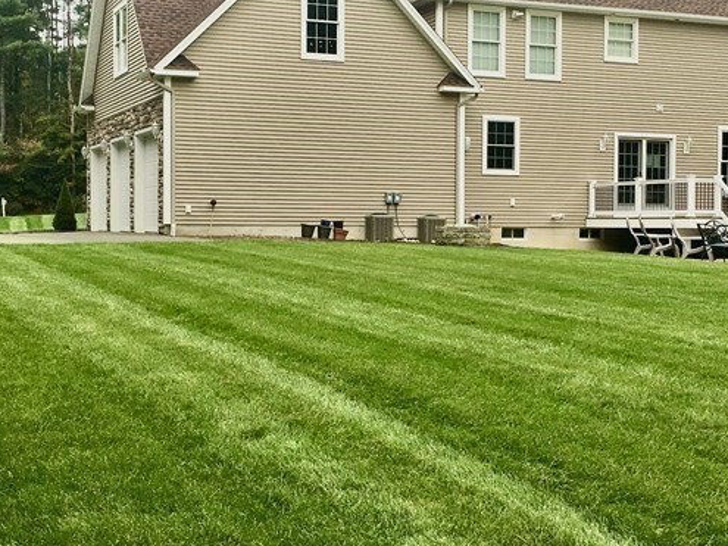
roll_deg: +0.4
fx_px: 1262
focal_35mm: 60
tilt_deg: +0.9
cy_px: 252
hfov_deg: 32.0
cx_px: 463
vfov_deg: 24.4
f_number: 2.2
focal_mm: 4.15
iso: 25
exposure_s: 1/503
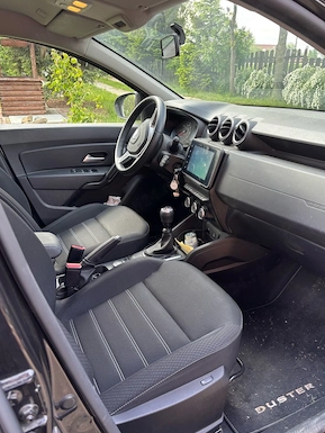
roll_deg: -1.2
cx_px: 164
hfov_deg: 51.4
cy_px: 218
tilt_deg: -26.3
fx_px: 338
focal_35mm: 27
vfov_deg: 65.3
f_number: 1.6
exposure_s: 1/121
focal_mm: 5.96
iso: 64
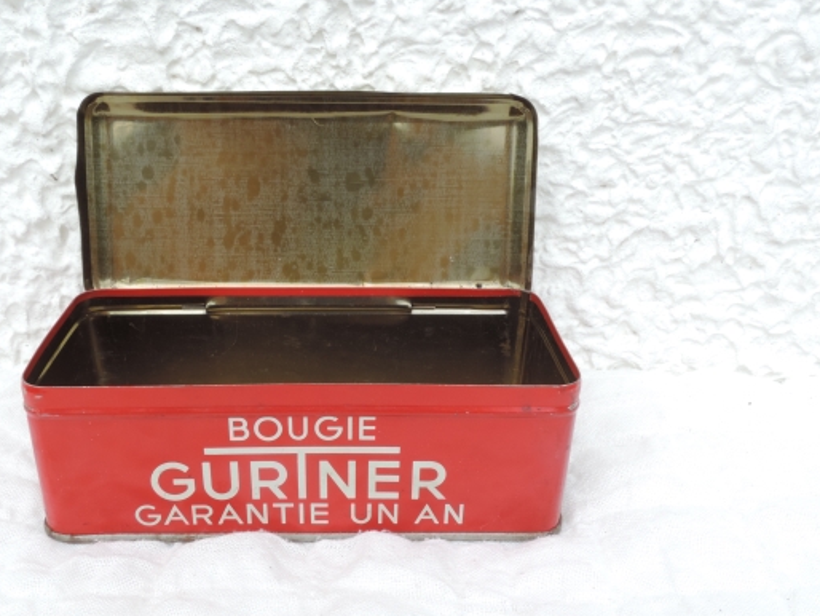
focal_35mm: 35
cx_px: 353
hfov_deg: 52.4
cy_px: 351
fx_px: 829
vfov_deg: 40.6
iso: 80
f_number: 6.2
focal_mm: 5.3
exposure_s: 1/80
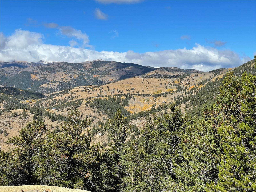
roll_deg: -0.1
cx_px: 128
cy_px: 96
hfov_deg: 36.8
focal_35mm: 52
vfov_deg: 28.0
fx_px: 385
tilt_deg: -1.6
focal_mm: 6
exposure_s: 1/2283
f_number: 2
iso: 25
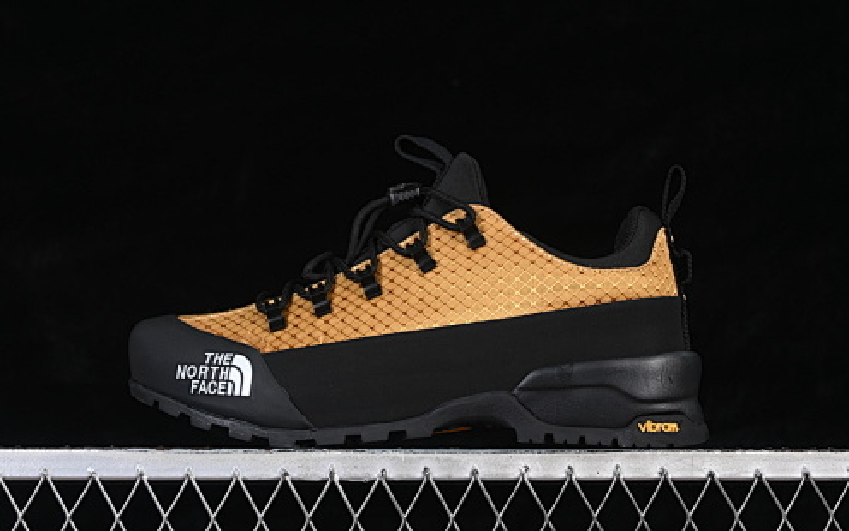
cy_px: 271
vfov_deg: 16.9
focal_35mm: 77
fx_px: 1782
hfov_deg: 26.8
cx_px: 426
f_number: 6.3
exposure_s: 1/60
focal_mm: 50
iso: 160
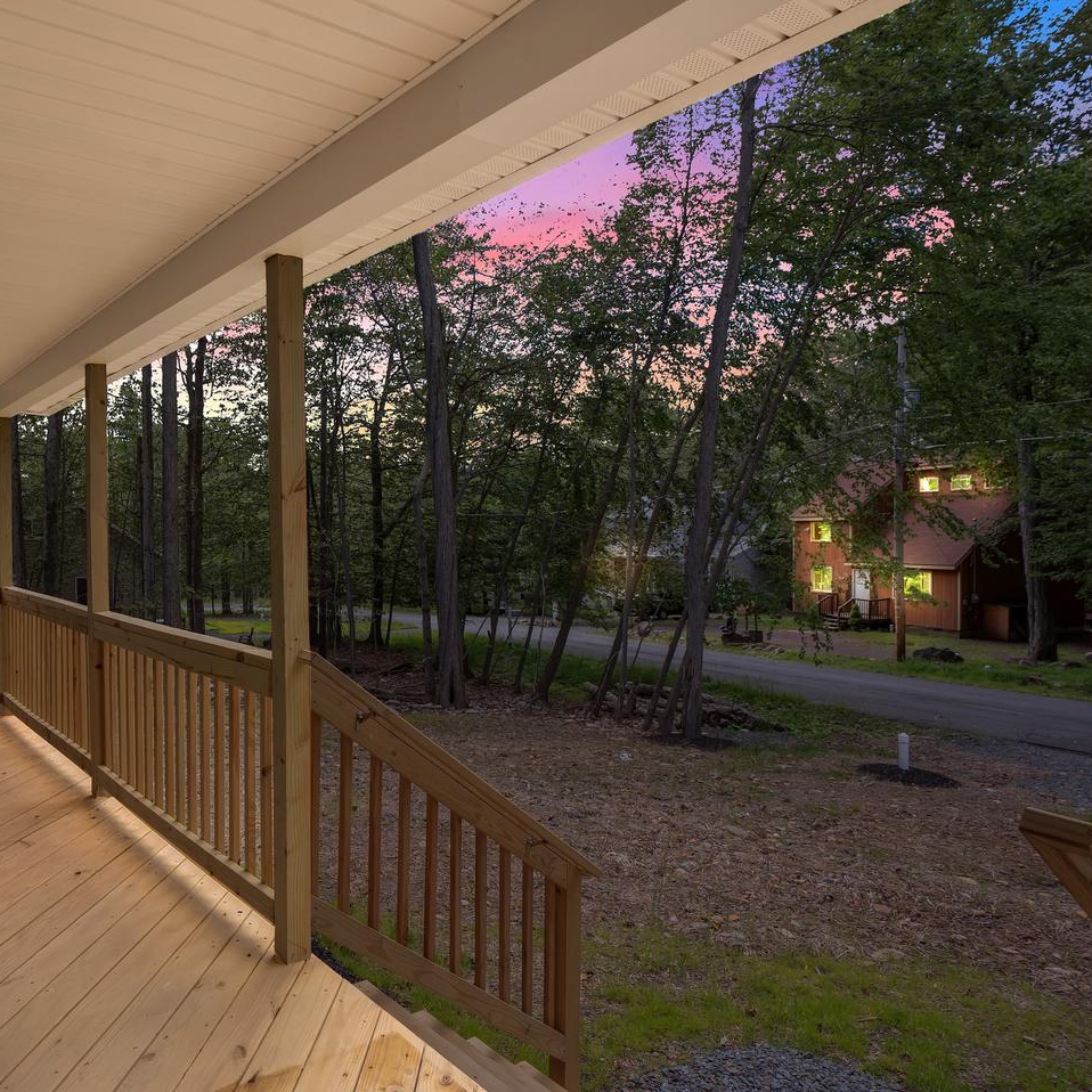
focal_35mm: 23
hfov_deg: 65.4
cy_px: 546
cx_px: 359
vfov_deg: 67.3
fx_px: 821
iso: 400
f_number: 8
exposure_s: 1/125
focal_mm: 18
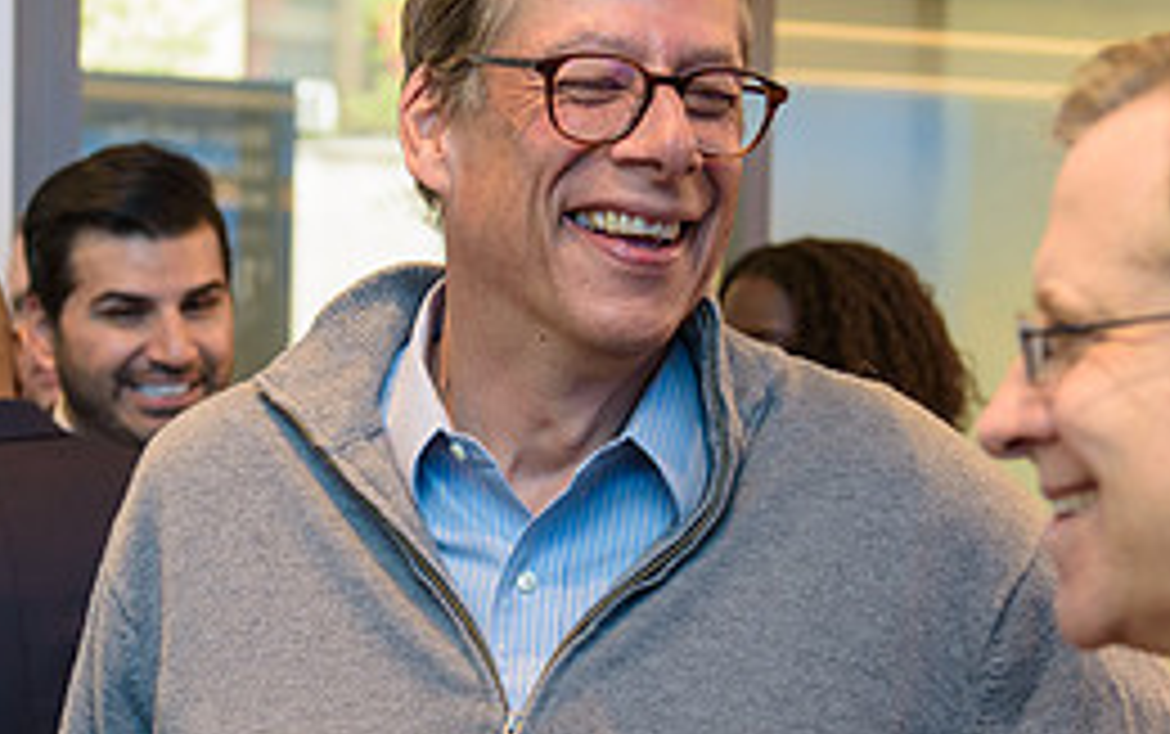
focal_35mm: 100
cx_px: 459
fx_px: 3191
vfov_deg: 13.1
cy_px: 579
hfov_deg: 20.7
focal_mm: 44
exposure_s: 1/125
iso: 640
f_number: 3.2
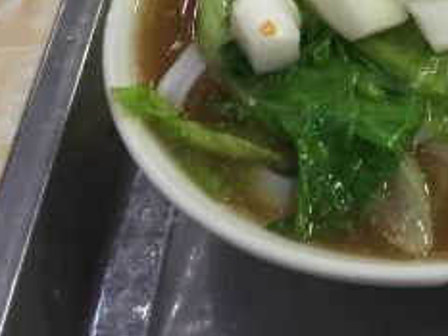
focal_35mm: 87
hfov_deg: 20.6
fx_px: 1127
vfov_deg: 16.6
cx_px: 571
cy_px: -5
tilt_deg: -48.0
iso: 125
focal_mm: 4.15
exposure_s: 1/33
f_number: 2.2
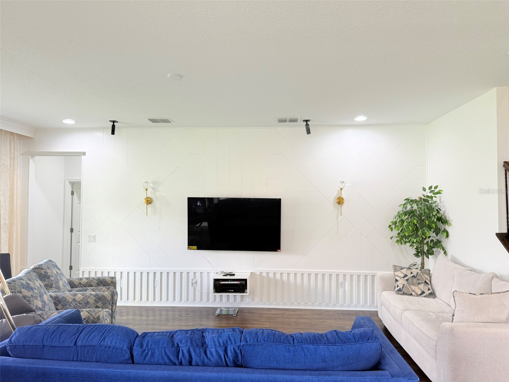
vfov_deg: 56.8
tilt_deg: +1.4
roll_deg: +0.0
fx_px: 353
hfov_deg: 71.6
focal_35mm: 24
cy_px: 191
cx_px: 254
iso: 160
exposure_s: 1/120
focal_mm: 6.76
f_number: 1.78
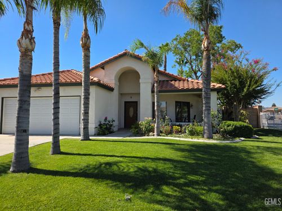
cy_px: 106
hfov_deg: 73.9
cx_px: 141
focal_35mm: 23
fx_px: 187
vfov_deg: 58.9
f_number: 1.7
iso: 80
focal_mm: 6.3
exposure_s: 1/4057
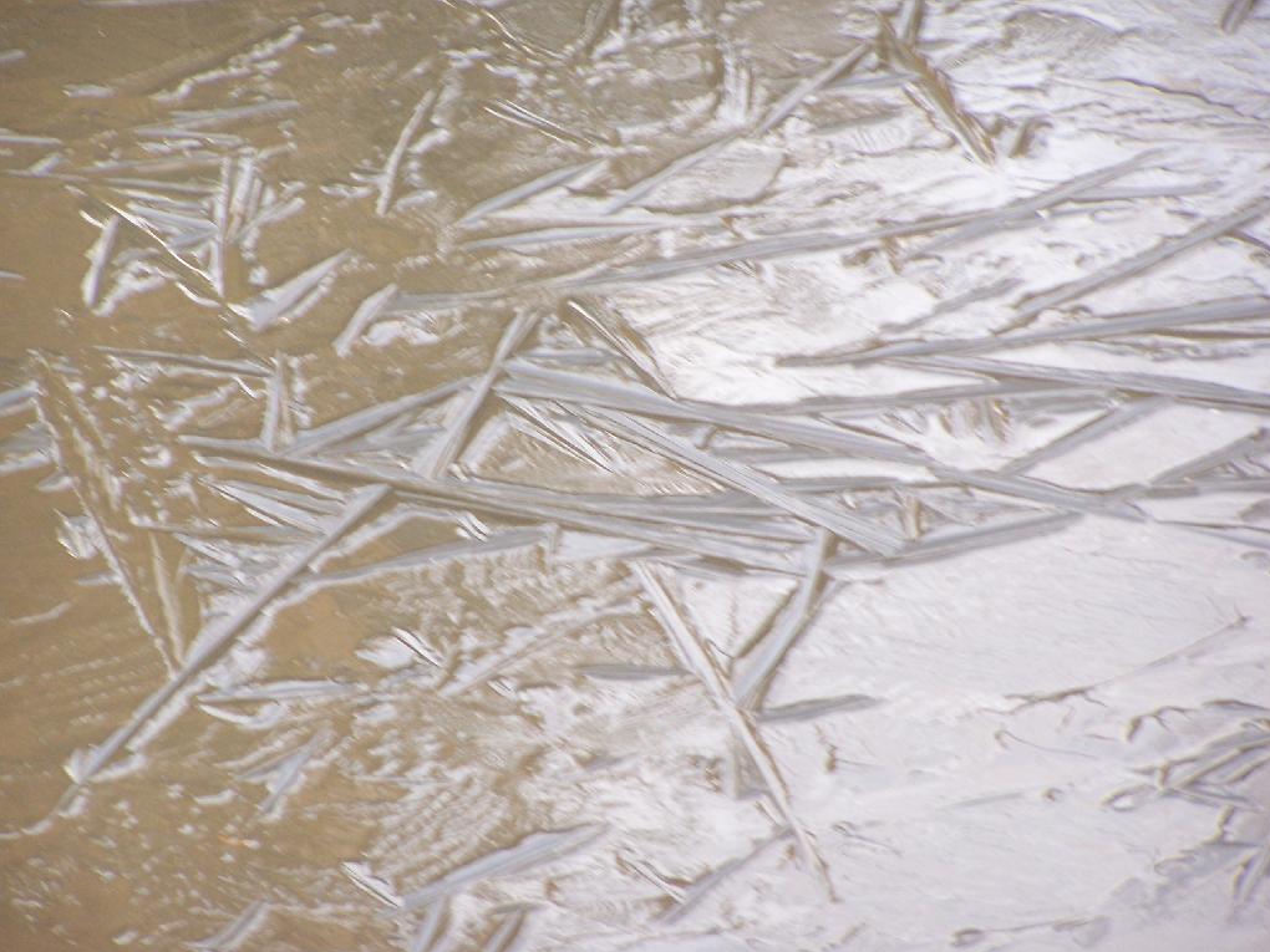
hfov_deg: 7.4
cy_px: 477
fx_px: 9869
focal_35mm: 269
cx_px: 636
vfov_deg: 5.5
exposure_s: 1/40
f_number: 3.6
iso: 200
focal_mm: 44.4
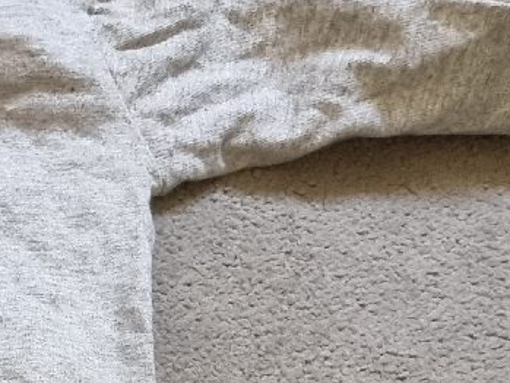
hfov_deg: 14.5
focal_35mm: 110
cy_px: 477
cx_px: -535
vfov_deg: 13.1
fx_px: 1621
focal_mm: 6.7
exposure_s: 1/50
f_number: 1.8
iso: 640
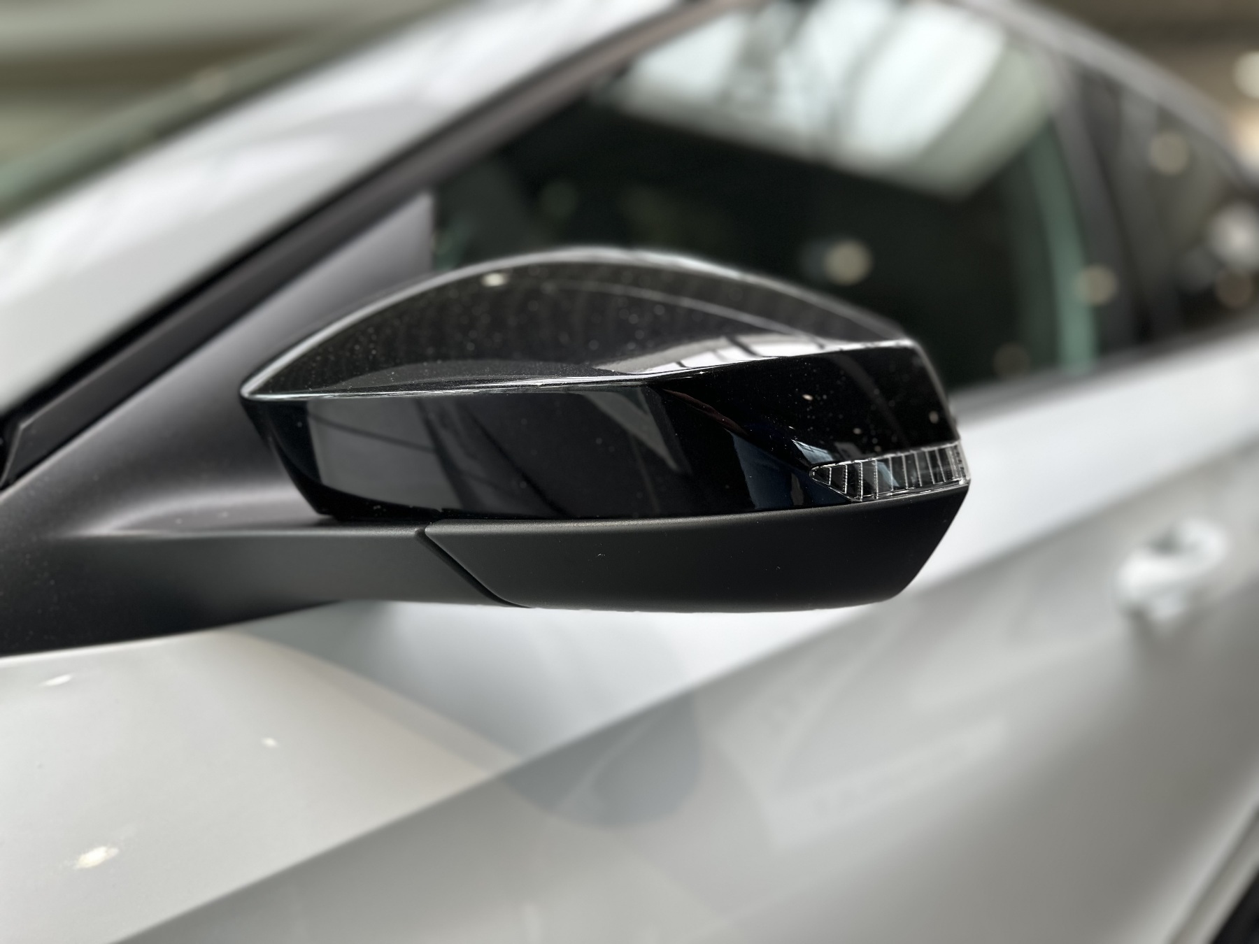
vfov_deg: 56.8
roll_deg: +0.5
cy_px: 472
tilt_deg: -9.3
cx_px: 630
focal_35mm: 24
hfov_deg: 71.6
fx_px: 873
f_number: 1.78
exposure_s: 1/73
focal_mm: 6.86
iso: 64
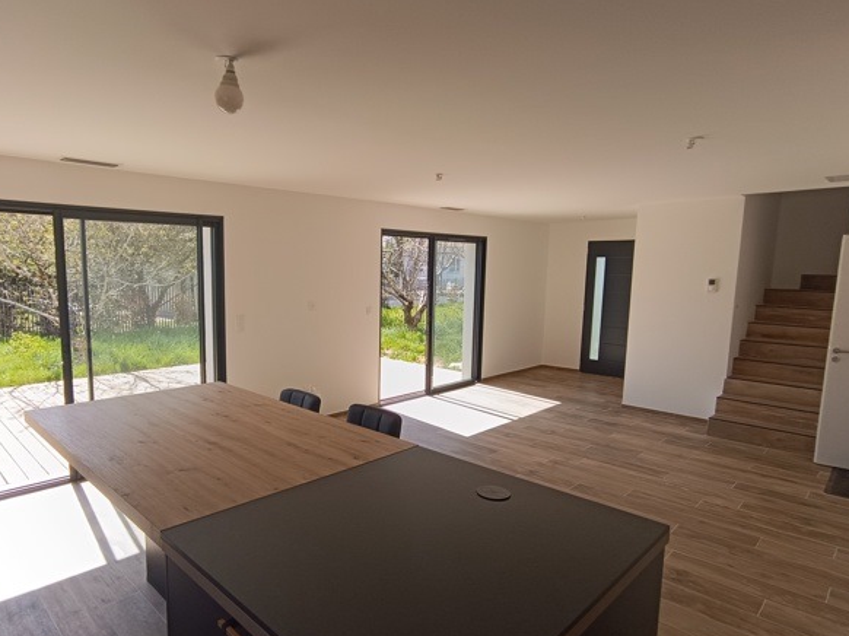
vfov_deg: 61.0
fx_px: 539
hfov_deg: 75.8
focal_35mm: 22
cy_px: 343
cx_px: 352
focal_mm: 1.66
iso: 50
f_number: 2.2
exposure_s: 1/237
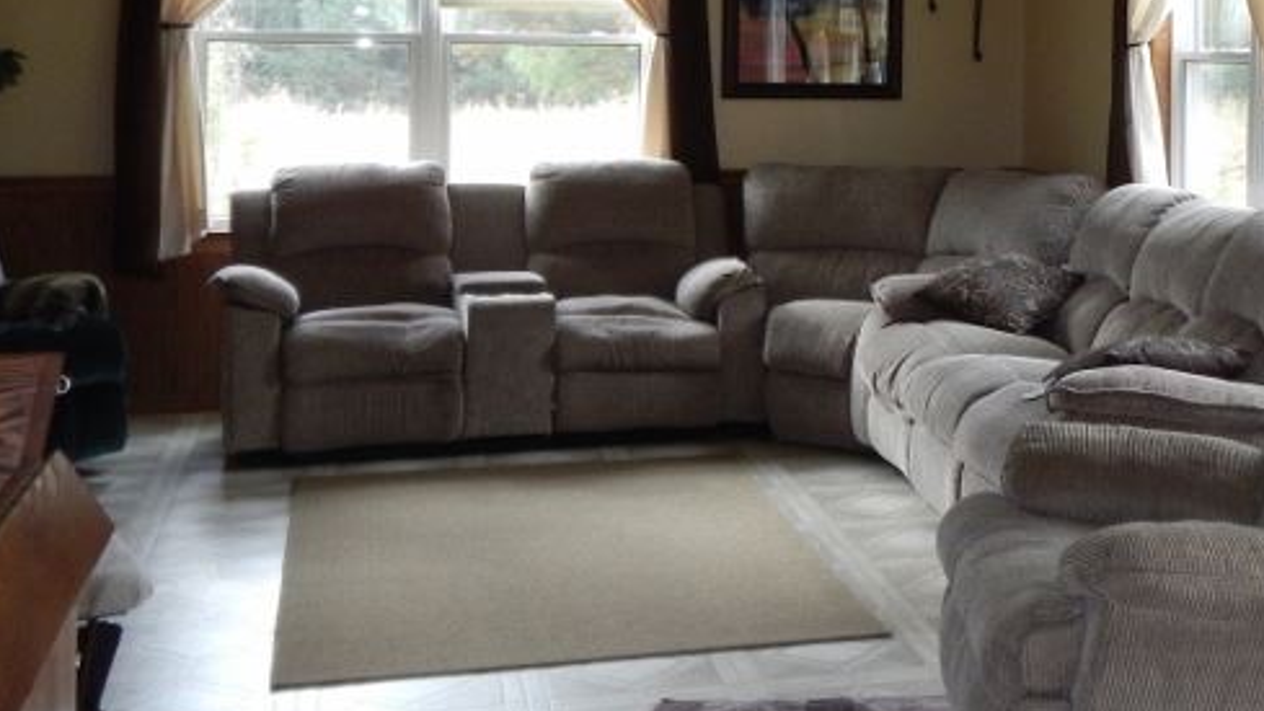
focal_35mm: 57
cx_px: 1026
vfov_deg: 20.6
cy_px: 62
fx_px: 1910
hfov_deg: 35.3
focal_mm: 4.5
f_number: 3.2
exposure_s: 1/30
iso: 250
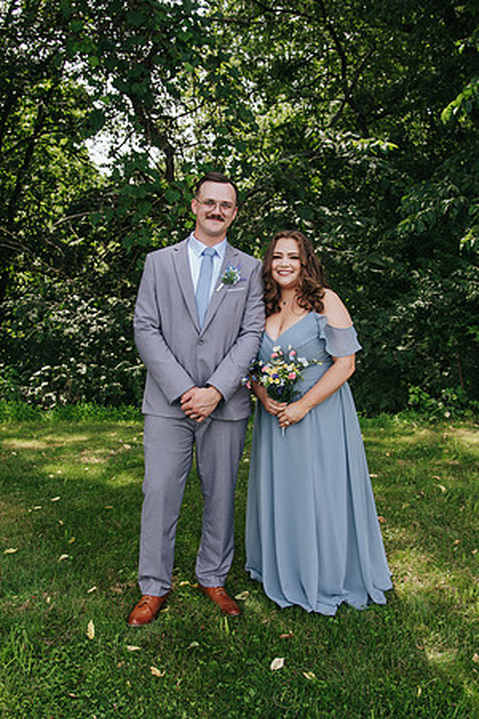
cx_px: 235
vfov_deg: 53.2
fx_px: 718
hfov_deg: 36.9
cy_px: 360
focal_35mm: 36
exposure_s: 1/200
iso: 110
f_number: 4
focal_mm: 24
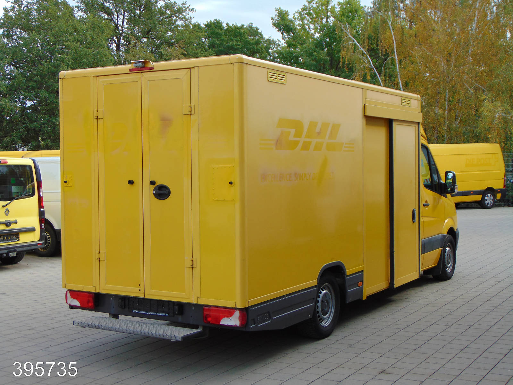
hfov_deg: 38.2
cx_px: 256
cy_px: 192
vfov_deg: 29.1
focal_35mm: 50
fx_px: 741
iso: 80
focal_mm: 9
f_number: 3.5
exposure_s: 1/250
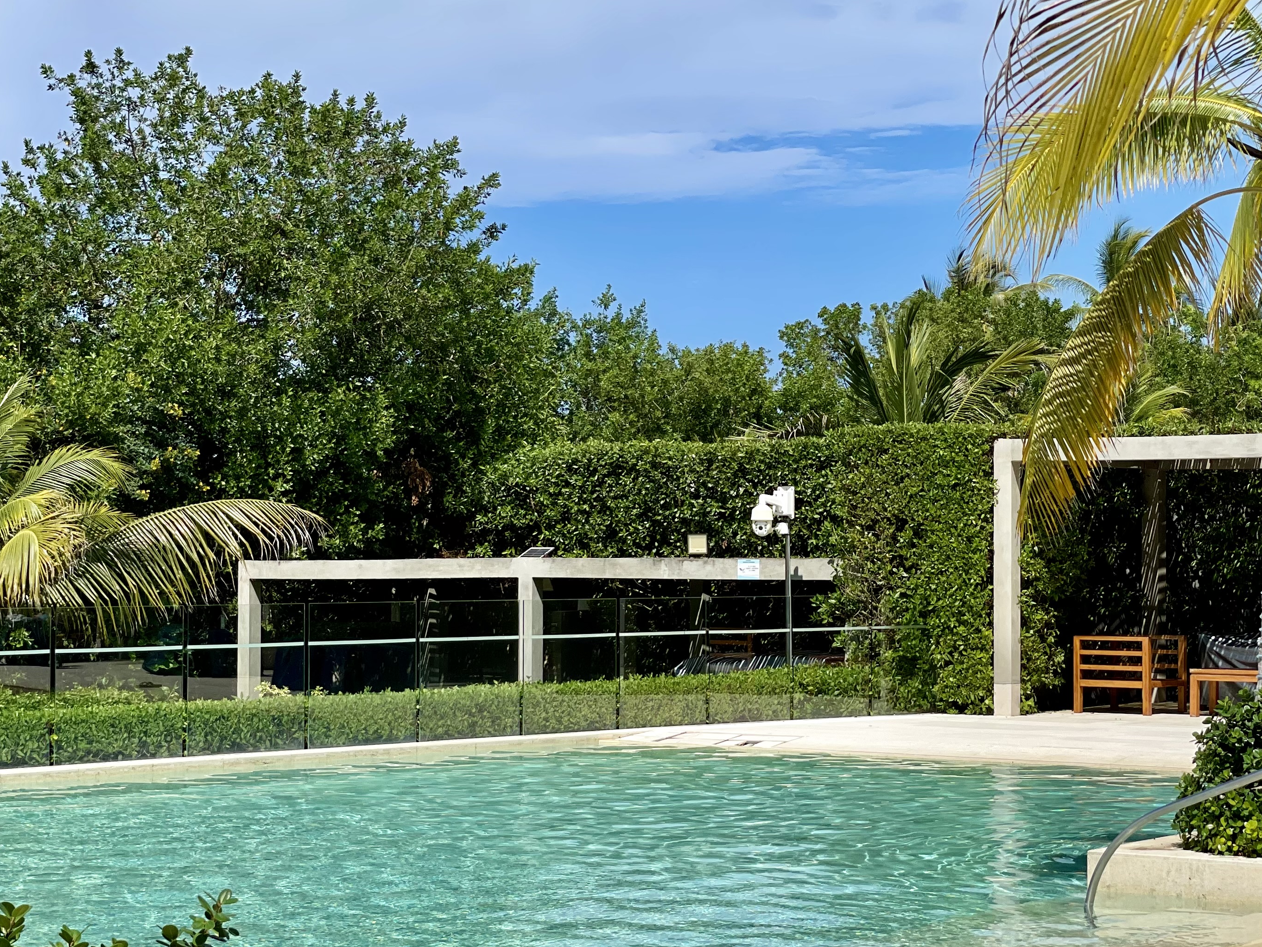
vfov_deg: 19.1
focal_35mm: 77
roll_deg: +0.0
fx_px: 2807
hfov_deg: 25.3
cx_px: 740
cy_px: 507
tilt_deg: +1.1
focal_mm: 6
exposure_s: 1/3425
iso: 32
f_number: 2
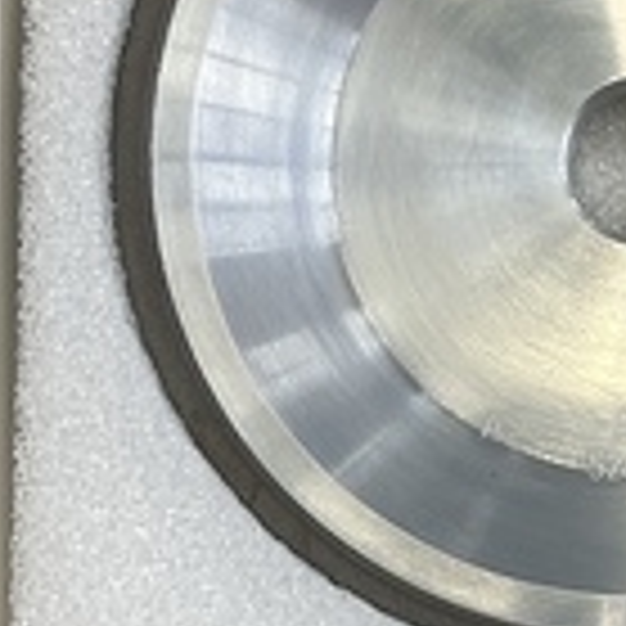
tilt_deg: -84.2
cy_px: 221
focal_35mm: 114
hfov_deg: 14.8
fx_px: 2332
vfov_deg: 15.3
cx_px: 748
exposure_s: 1/121
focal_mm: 3.99
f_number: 1.8
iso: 50
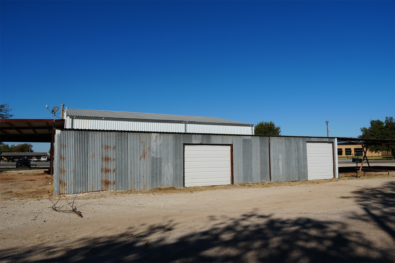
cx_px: 198
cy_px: 132
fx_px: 296
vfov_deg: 47.9
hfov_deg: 67.4
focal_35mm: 27
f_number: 10
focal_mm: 18
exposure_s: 1/400
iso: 100
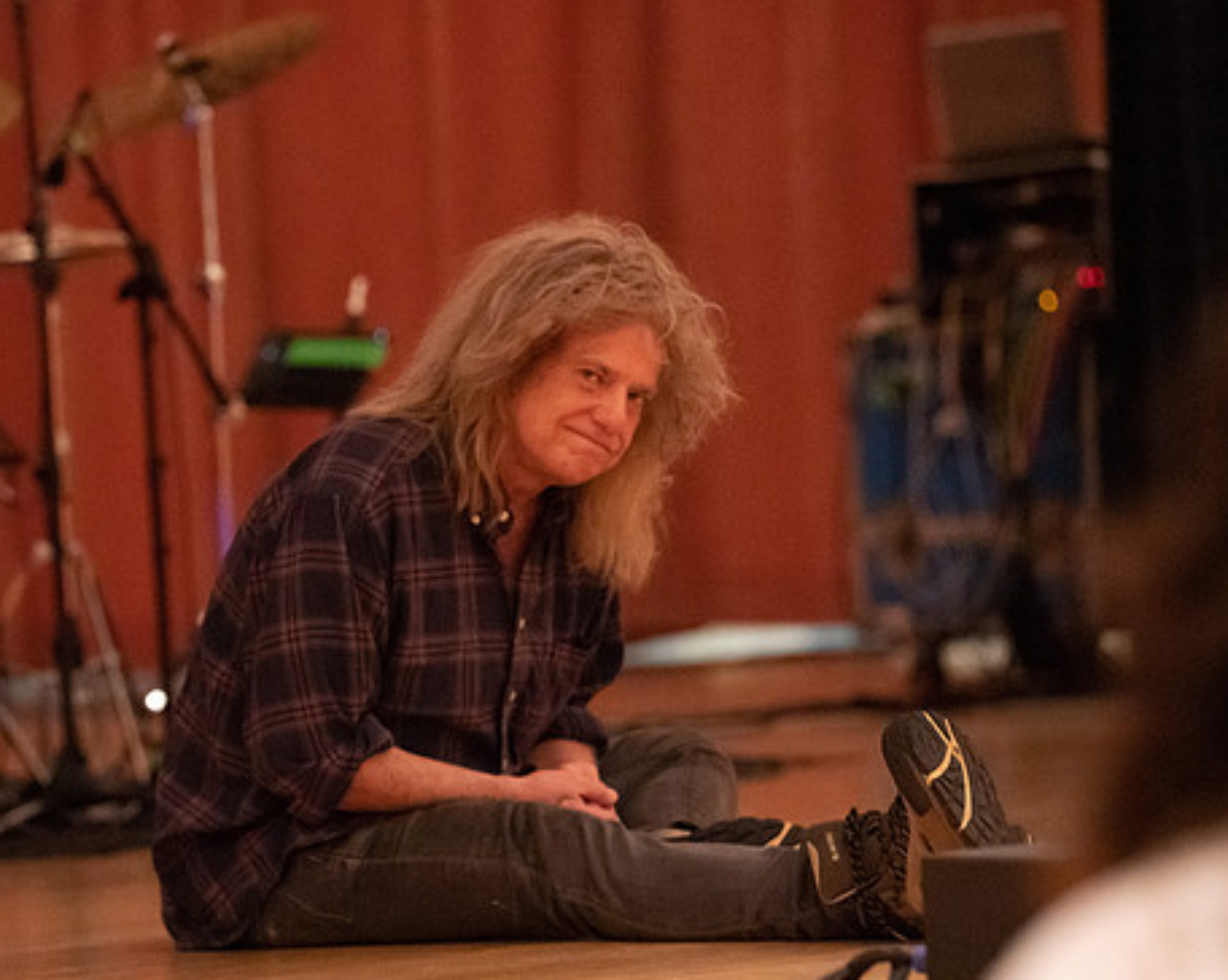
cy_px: 470
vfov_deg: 6.5
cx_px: 463
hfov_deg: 8.1
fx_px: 8679
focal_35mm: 239
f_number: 4.5
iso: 20000
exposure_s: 1/160
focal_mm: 200
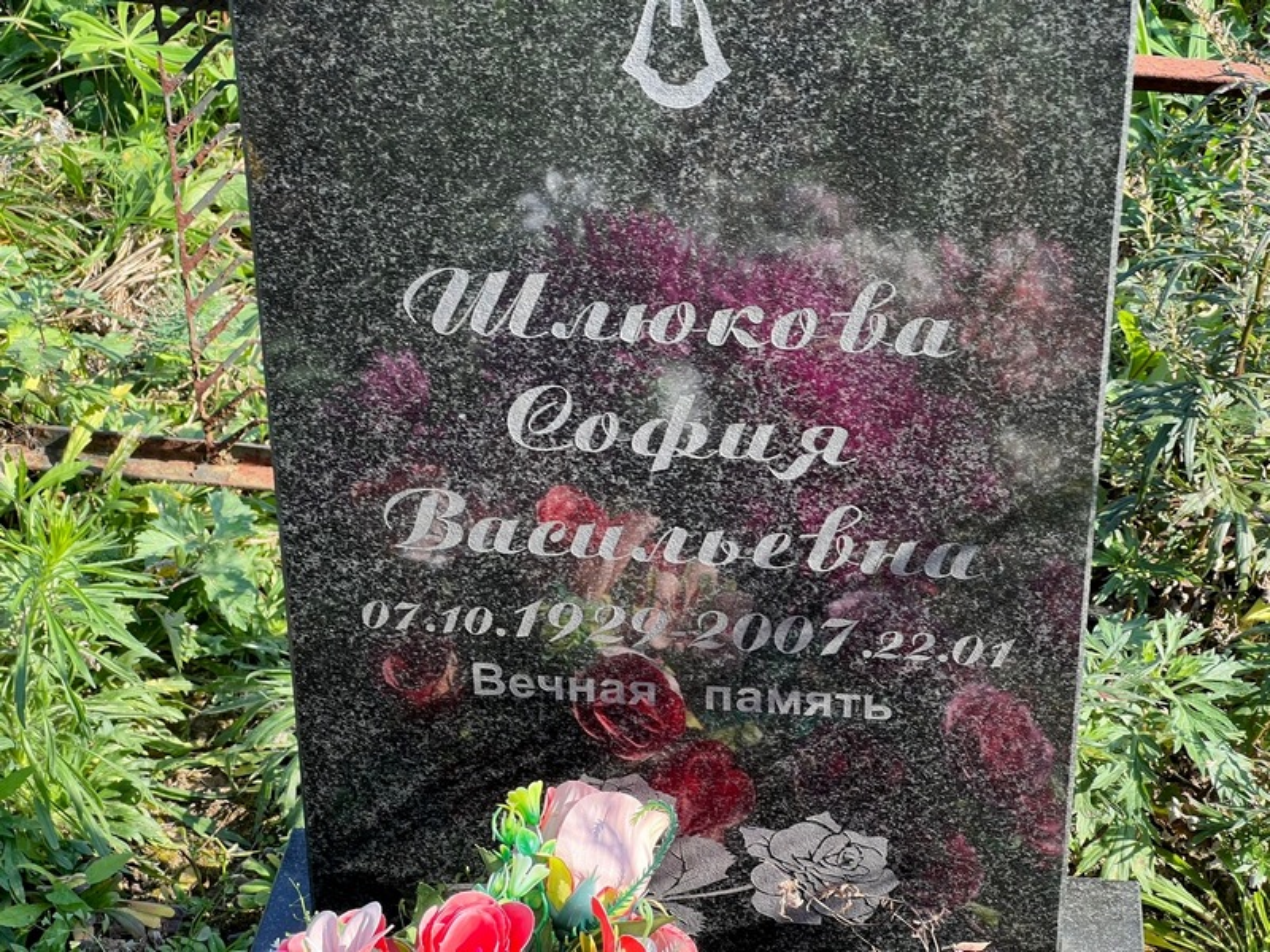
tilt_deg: -30.3
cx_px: 635
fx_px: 2825
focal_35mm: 77
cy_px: 476
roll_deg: -0.6
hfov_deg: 25.3
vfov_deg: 19.1
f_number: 2.8
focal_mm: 9
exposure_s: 1/112
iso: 32
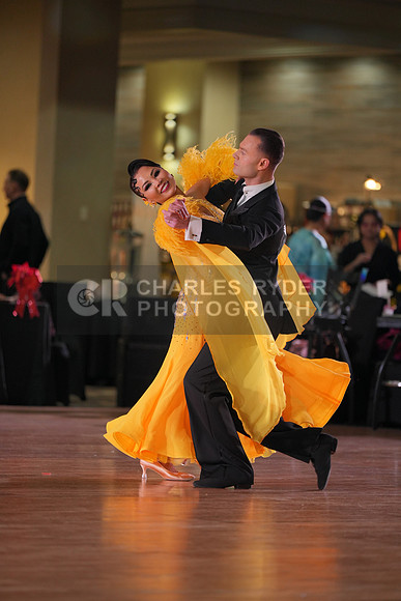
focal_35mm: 200
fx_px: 3339
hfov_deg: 6.9
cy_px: 300
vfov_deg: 10.3
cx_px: 200
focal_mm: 200
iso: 1000
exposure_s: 1/500
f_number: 2.8
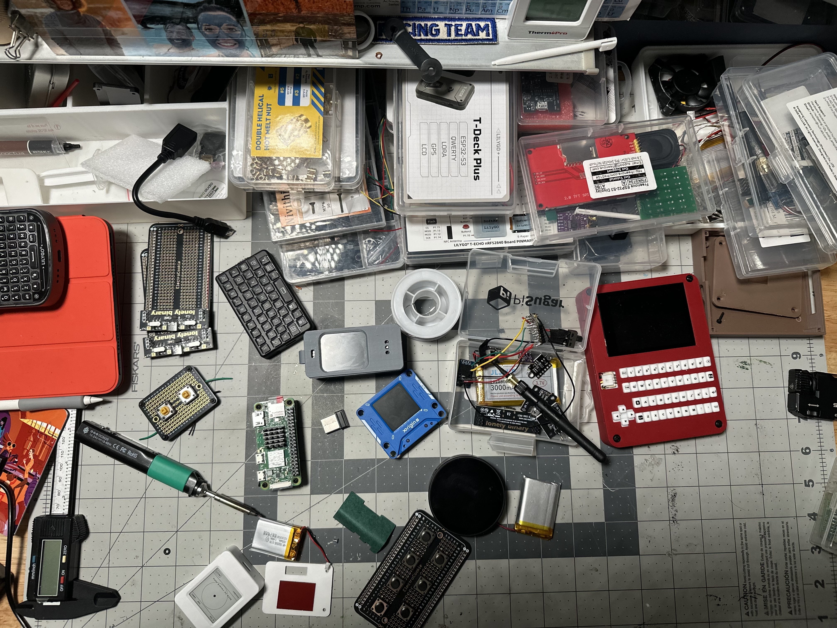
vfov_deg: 56.8
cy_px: 314
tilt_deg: -81.0
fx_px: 580
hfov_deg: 71.6
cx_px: 418
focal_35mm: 24
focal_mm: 6.86
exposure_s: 1/121
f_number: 1.78
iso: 200
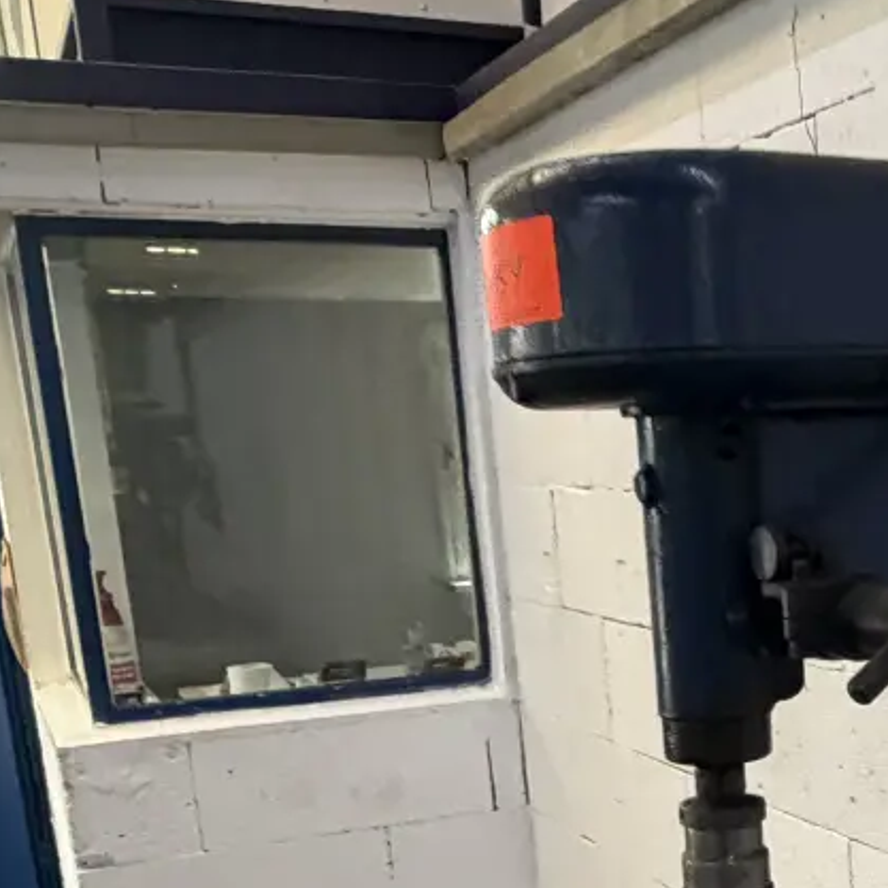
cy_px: 839
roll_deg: +3.5
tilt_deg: -22.9
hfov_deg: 27.8
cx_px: 935
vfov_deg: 28.6
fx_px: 1654
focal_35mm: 57
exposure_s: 1/91
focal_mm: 2.22
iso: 320
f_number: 2.2
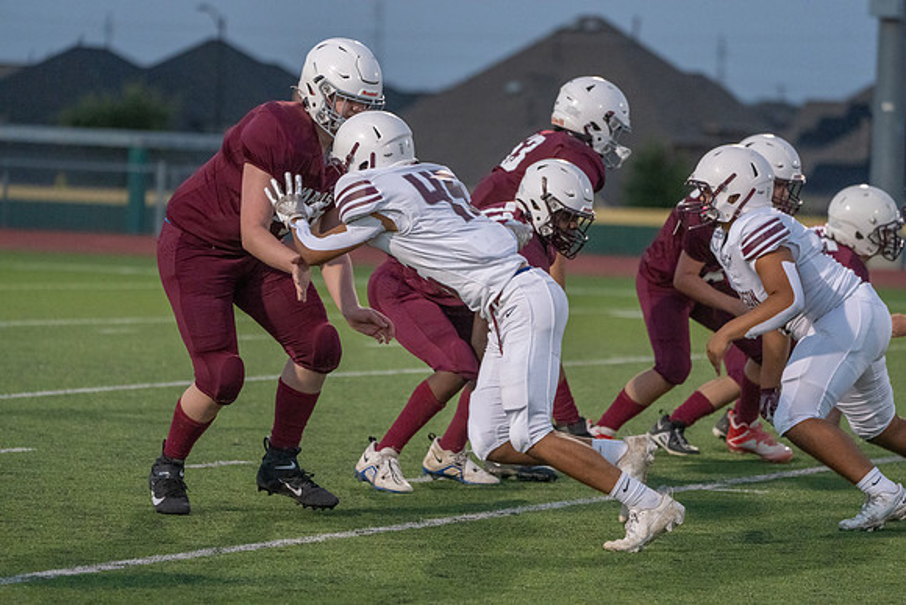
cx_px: 453
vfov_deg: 5.9
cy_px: 302
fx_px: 5915
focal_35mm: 235
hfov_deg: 8.8
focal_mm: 235
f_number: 5.6
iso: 8000
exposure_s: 1/1000
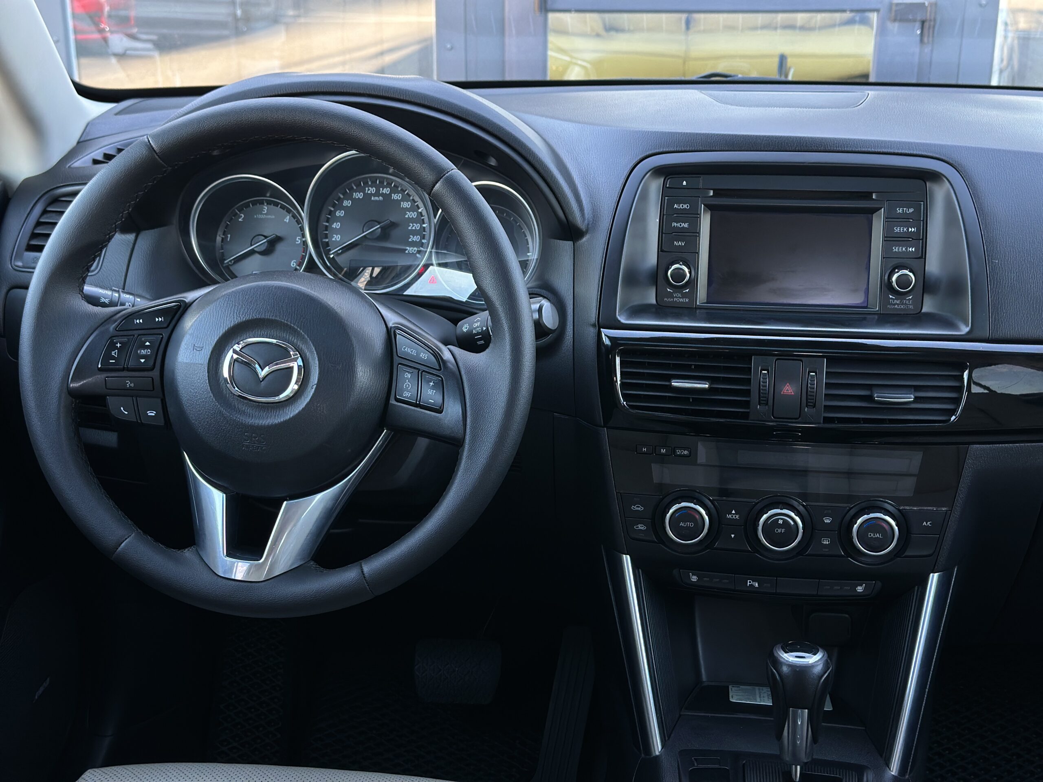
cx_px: 522
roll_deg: +0.0
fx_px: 1446
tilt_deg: -19.0
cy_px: 391
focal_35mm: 48
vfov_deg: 30.3
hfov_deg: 39.7
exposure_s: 1/121
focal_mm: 6.86
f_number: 1.78
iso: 125
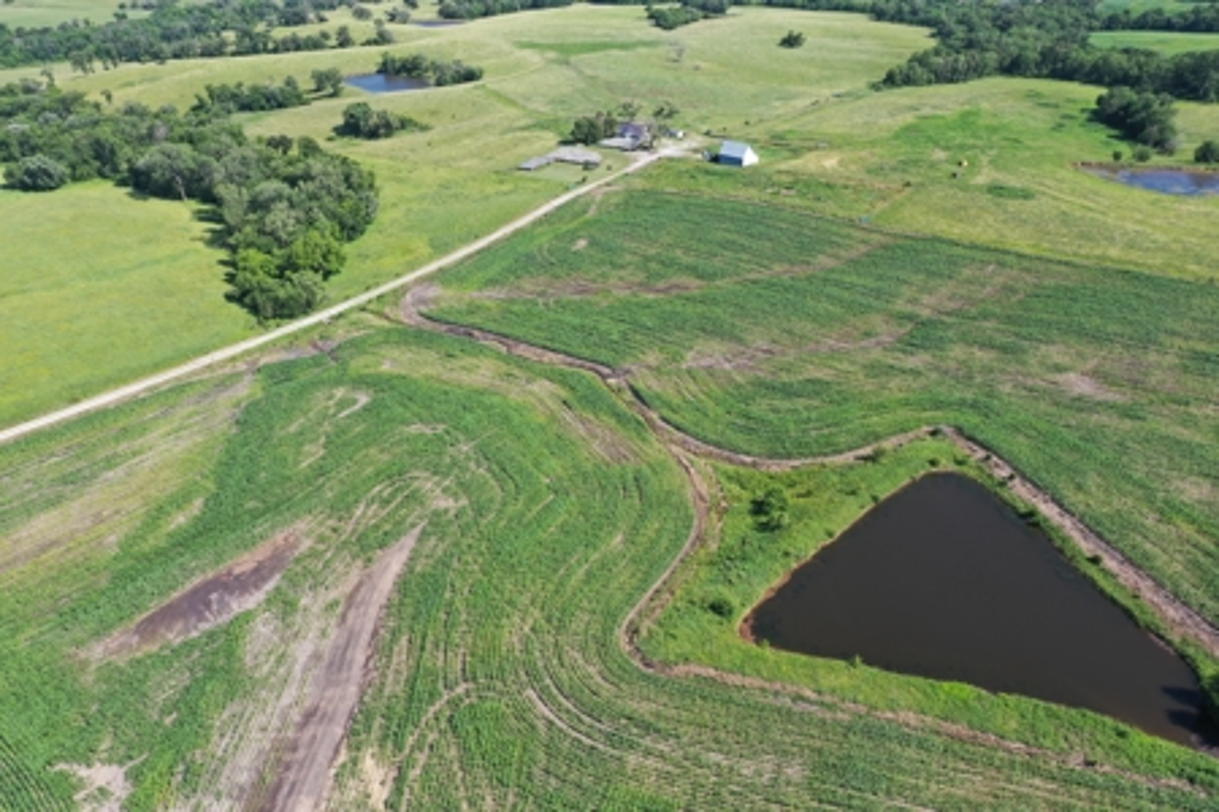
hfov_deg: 65.5
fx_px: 948
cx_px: 610
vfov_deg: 46.4
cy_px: 406
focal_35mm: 28
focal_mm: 10.26
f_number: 5
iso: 100
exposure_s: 1/320
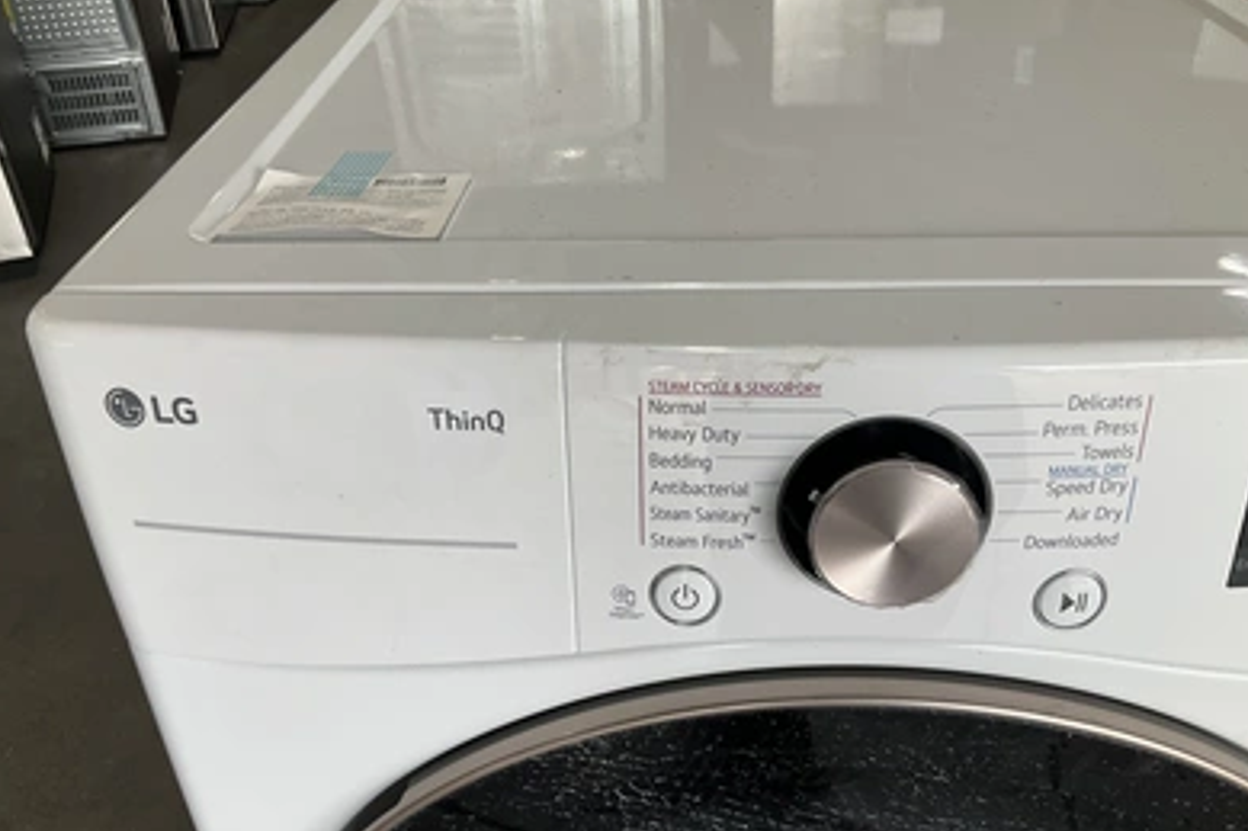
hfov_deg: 60.3
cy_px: 449
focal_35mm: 31
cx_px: 626
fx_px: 1074
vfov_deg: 42.3
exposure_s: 1/122
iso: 16
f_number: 1.8
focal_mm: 3
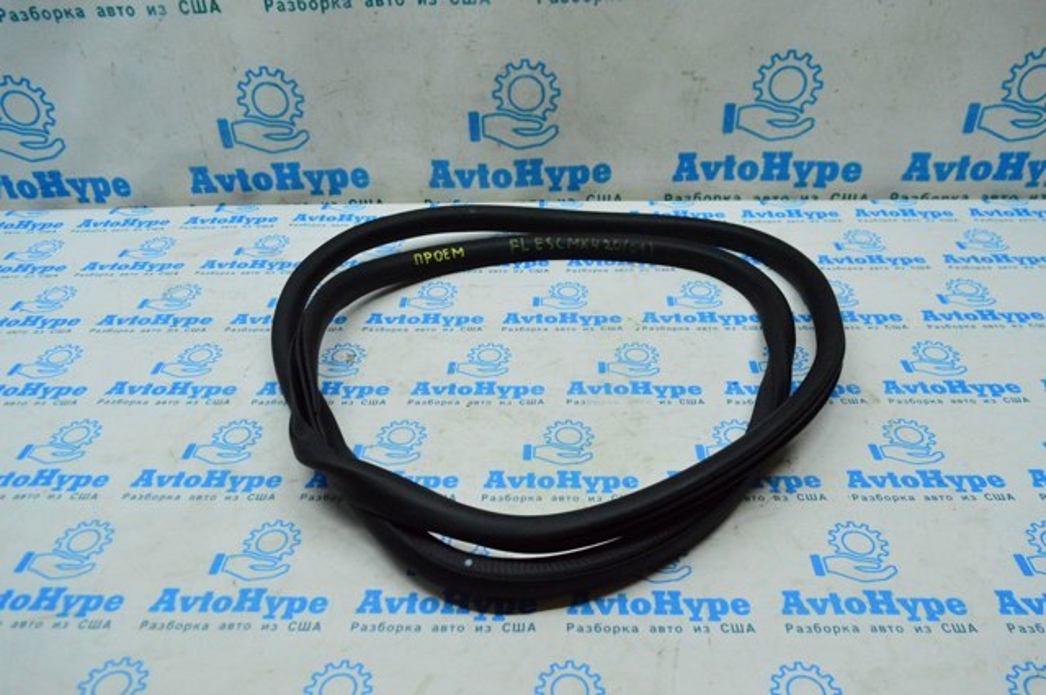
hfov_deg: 67.4
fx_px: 783
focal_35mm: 27
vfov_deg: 47.8
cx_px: 523
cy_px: 348
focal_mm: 18
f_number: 6.3
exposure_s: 1/640
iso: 6400
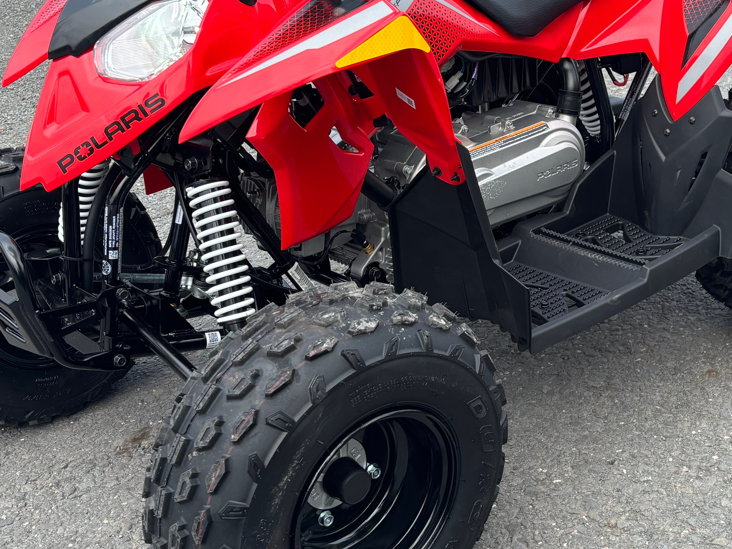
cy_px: 231
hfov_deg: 33.4
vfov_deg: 25.6
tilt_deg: -16.1
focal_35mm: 57
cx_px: 509
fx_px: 1205
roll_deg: +1.2
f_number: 1.6
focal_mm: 5.96
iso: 50
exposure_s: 1/1139
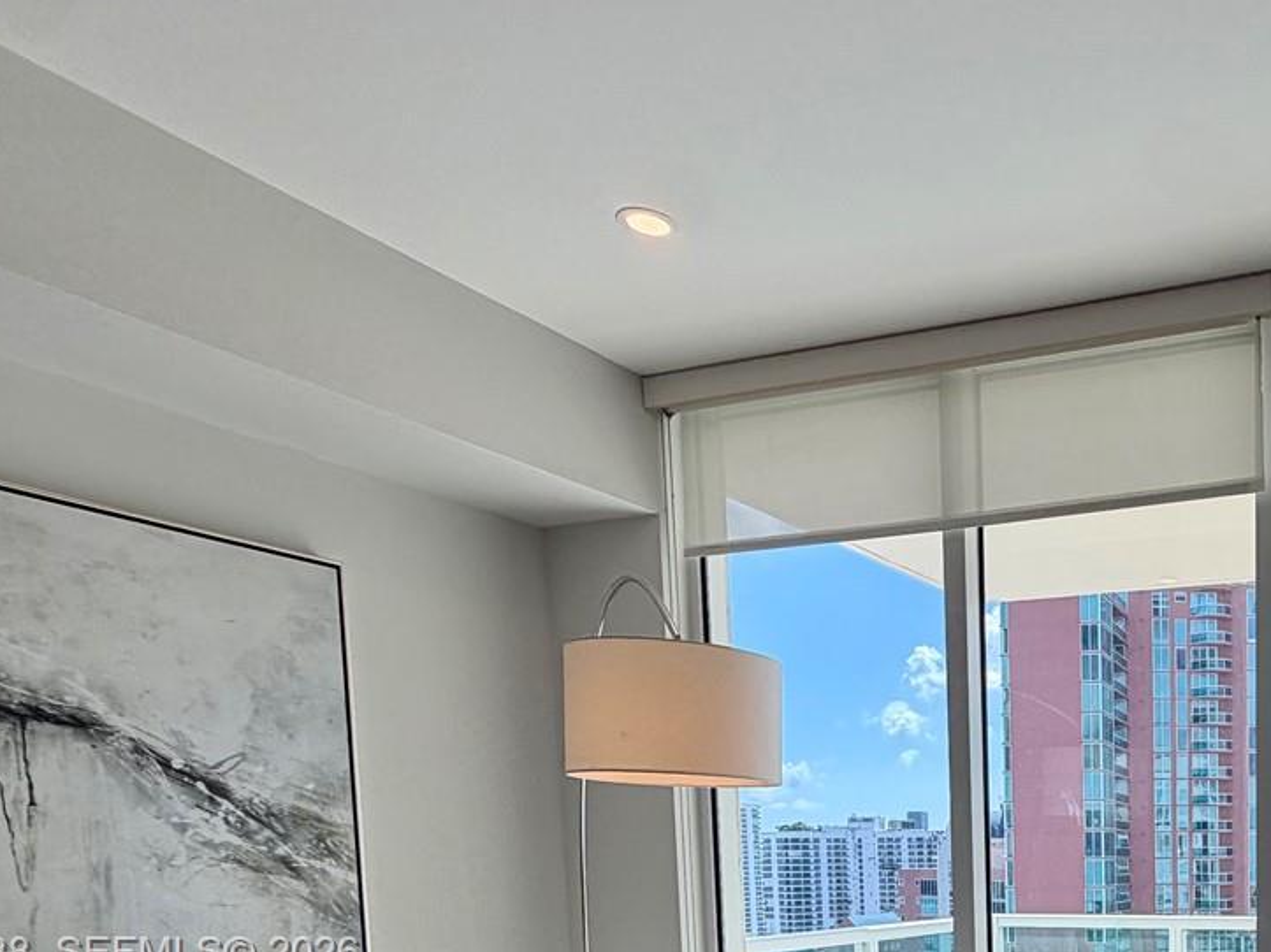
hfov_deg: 49.6
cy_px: 956
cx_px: 1218
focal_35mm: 31
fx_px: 1138
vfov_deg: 39.9
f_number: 2.2
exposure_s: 1/770
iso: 40
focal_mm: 2.22
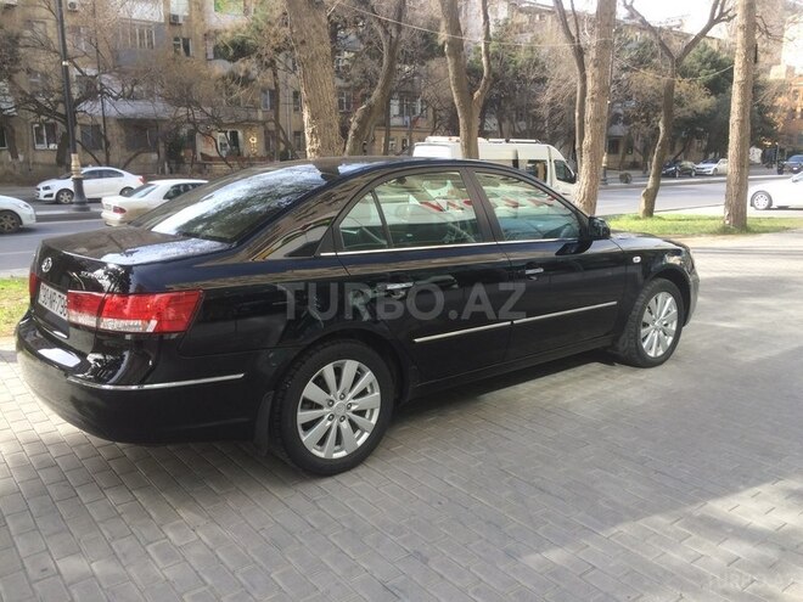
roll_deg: +0.3
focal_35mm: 29
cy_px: 301
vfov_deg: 48.2
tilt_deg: -11.5
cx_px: 402
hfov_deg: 61.7
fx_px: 673
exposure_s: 1/275
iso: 32
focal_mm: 4.15
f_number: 2.2
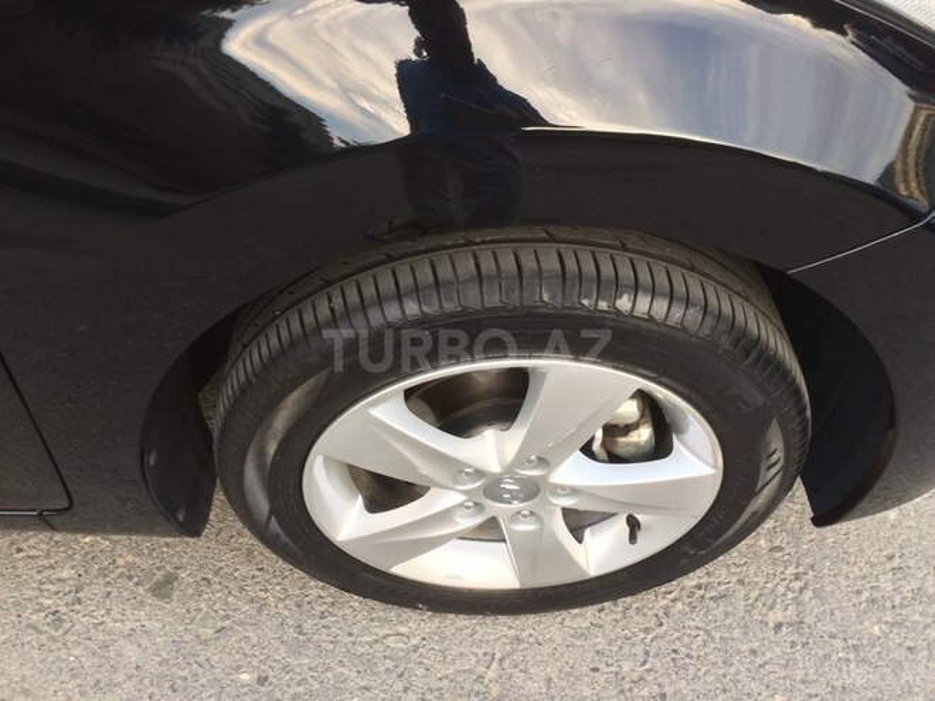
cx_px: 468
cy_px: 350
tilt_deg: -50.1
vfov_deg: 48.2
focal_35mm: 29
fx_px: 783
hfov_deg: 61.7
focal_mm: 4.15
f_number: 2.2
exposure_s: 1/50
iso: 40
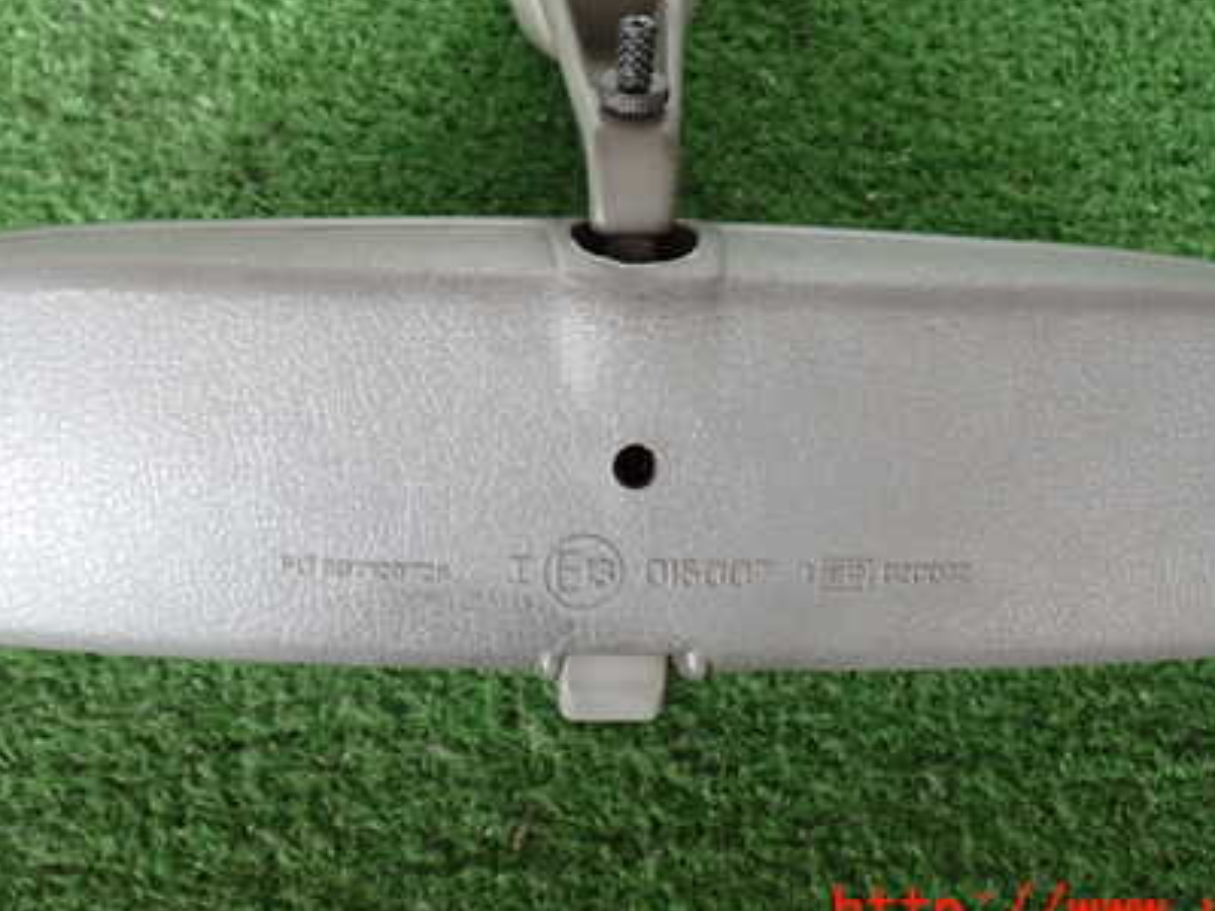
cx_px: 608
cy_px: 270
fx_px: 1895
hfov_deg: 35.5
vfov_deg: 26.8
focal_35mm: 54
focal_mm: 6.37
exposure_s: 1/40
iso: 200
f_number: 2.5
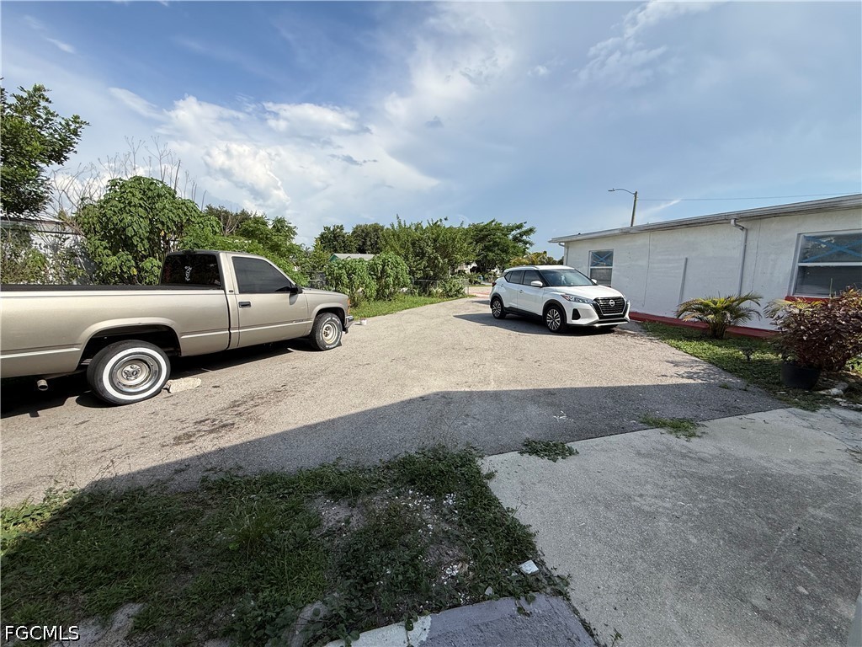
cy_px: 324
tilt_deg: -8.7
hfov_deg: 102.1
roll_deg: -0.5
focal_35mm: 14
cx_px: 431
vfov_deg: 85.7
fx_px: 349
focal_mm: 2.22
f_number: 2.2
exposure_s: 1/1698
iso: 50
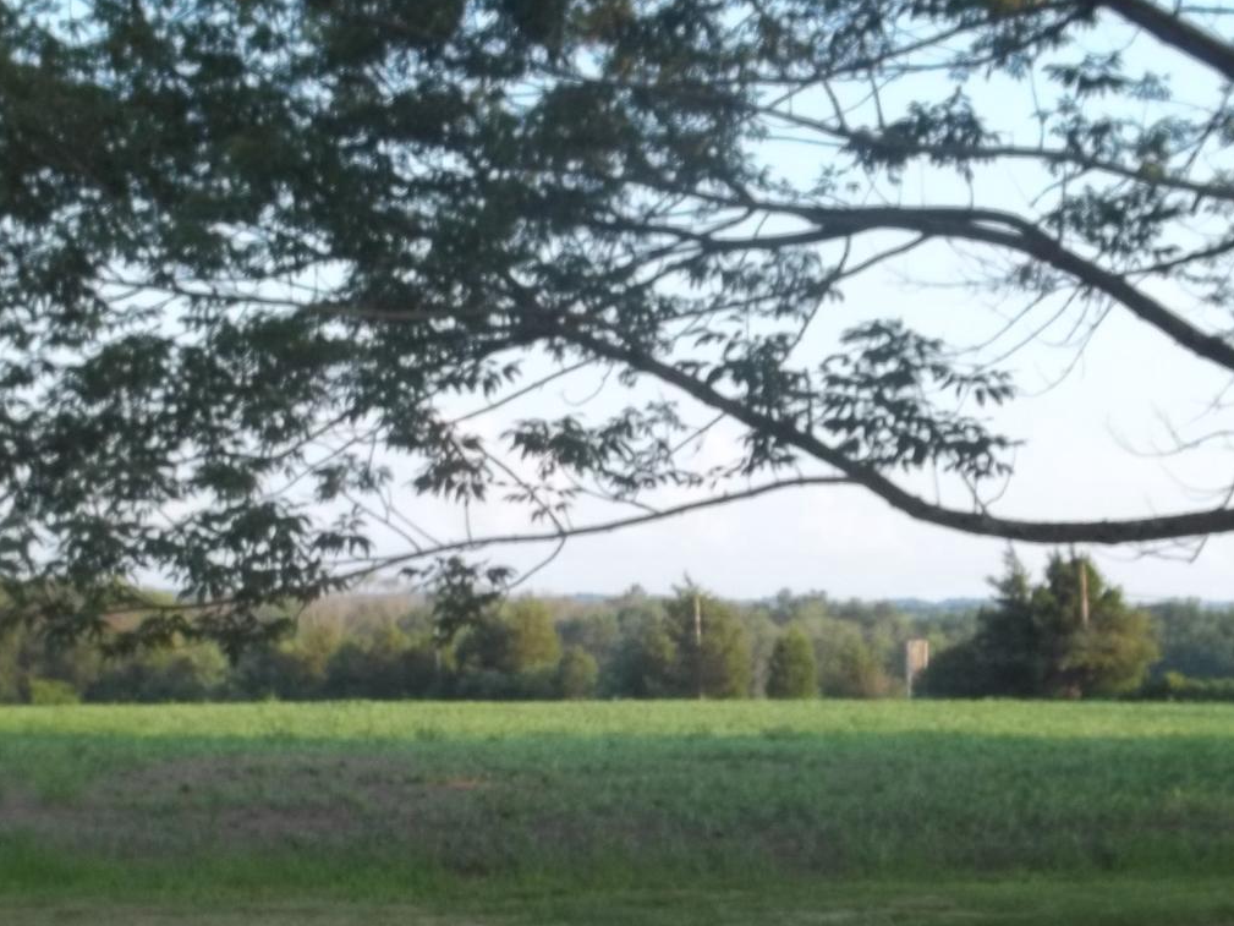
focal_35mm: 67
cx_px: 759
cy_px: 712
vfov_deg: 21.7
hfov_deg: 28.9
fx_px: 2389
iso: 64
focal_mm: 5.9
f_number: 3.3
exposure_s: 1/160
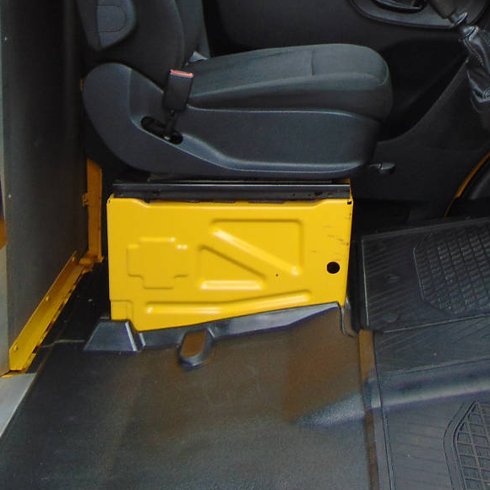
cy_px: -15
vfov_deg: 26.5
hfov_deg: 27.8
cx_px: 357
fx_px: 977
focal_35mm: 61
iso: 80
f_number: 3
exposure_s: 1/250
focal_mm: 4.5
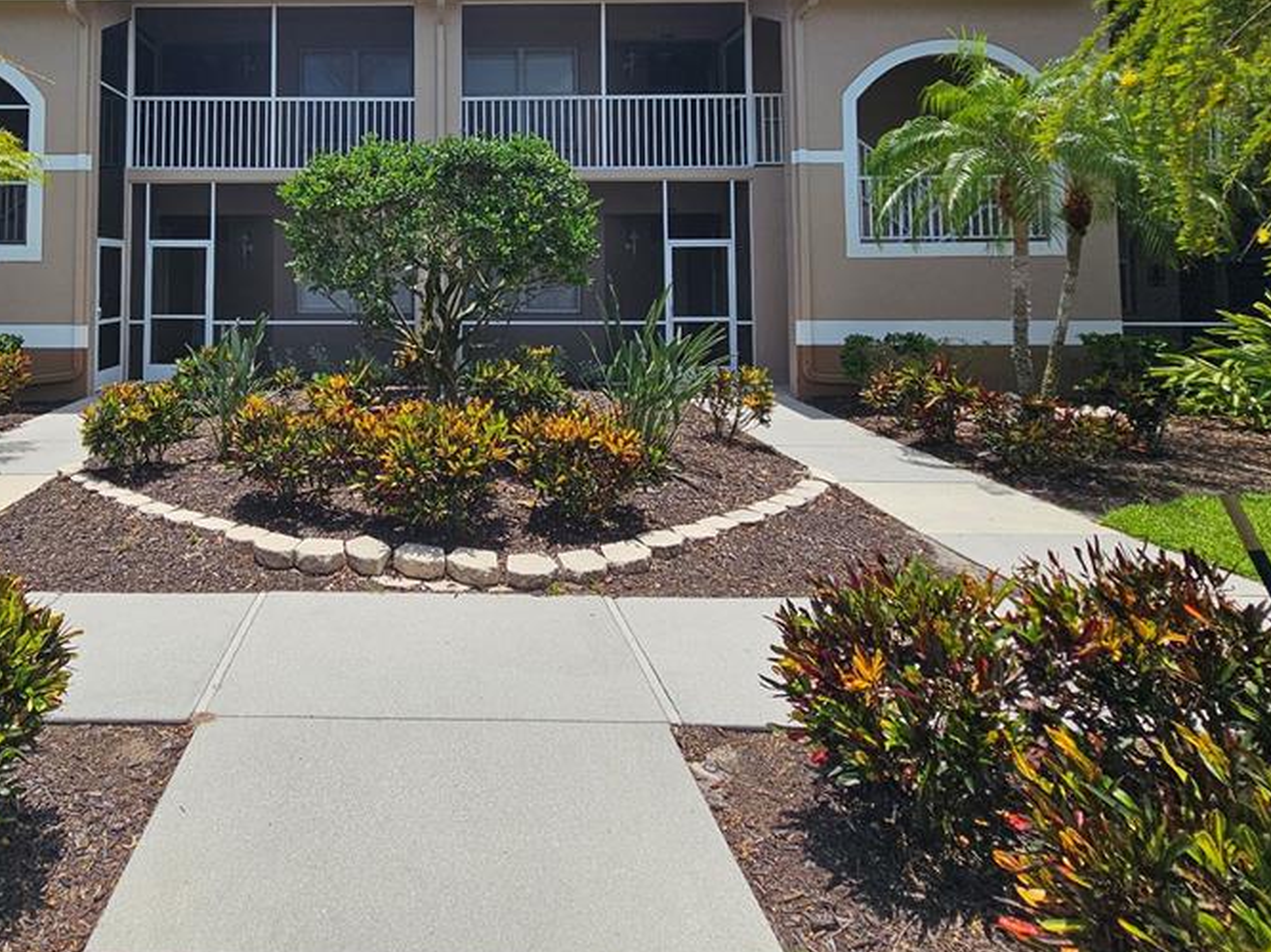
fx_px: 734
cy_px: 238
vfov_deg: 62.2
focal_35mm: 20
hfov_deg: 78.6
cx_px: 406
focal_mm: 2.2
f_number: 2.2
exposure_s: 1/3436
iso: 50
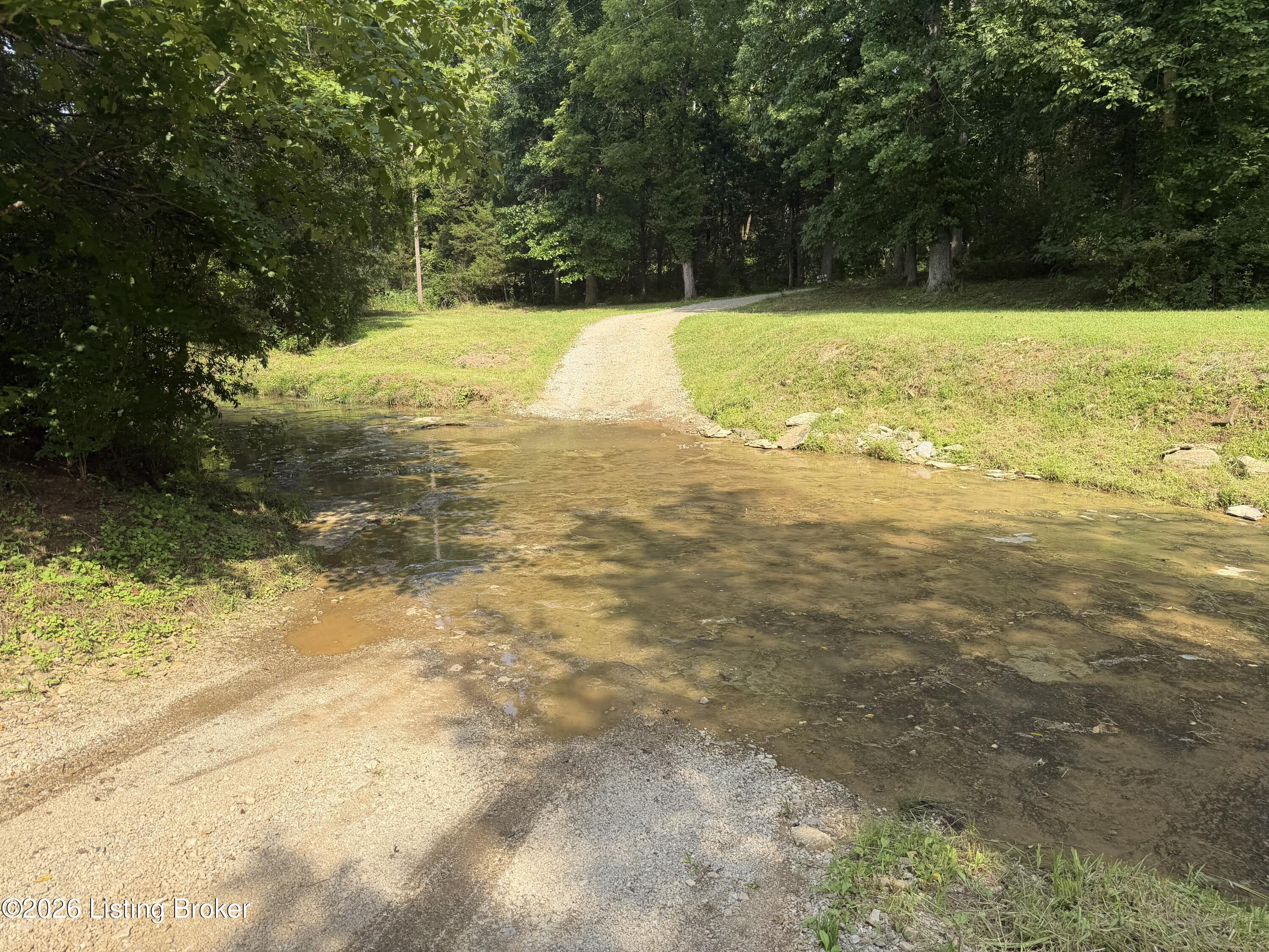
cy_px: 476
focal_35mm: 24
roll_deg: +1.6
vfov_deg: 56.8
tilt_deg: -10.7
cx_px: 634
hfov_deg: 71.6
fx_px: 880
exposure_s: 1/1901
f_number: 1.78
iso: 80
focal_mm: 6.76
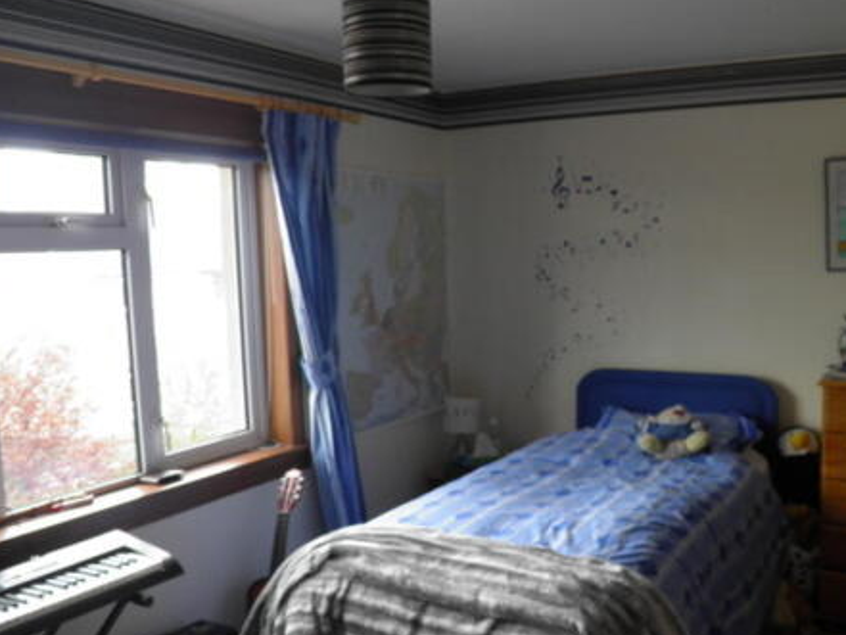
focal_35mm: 37
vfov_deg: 38.6
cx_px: 509
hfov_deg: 49.8
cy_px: 375
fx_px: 905
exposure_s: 1/30
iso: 64
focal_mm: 4.9
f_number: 2.8
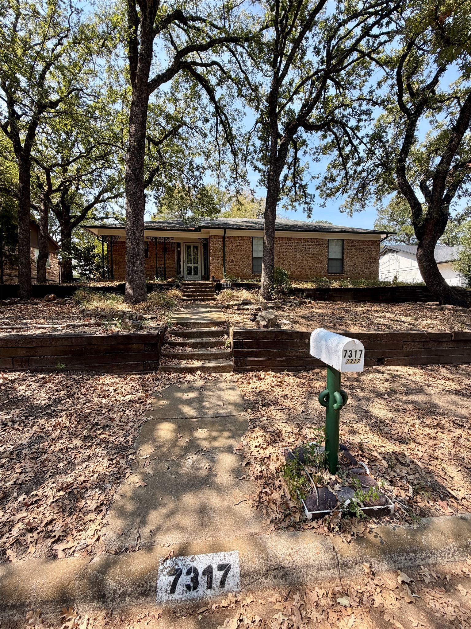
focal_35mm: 14
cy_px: 314
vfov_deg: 102.1
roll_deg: +1.3
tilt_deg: -3.6
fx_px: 254
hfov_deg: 85.7
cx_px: 236
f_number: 2.2
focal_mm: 2.22
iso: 50
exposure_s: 1/502
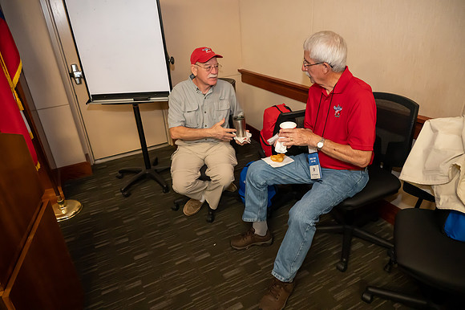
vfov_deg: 53.1
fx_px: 310
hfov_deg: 73.8
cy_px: 155
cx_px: 232
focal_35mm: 24
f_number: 5
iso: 10000
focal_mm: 24
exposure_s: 1/160
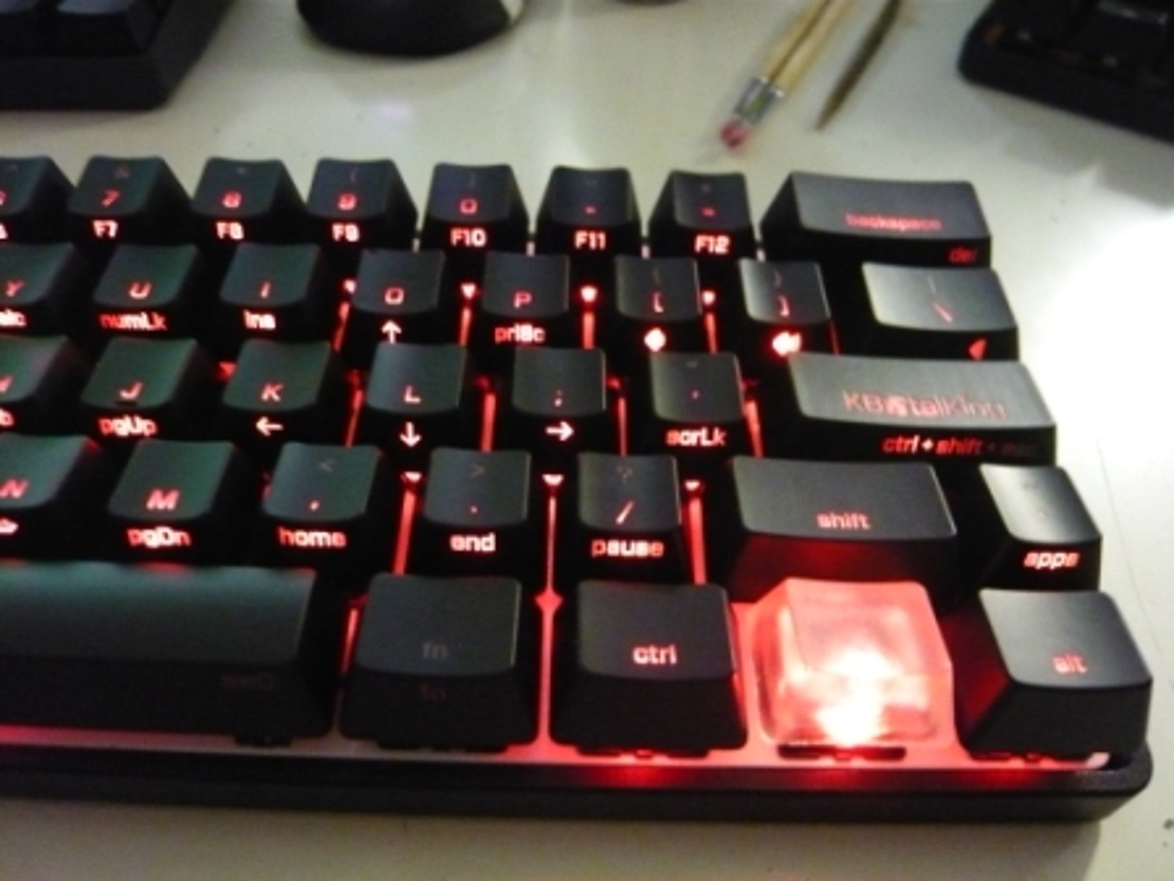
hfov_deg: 63.4
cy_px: 440
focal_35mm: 28
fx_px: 950
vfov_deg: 49.7
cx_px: 587
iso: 800
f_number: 2.8
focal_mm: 4.6
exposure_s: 1/8
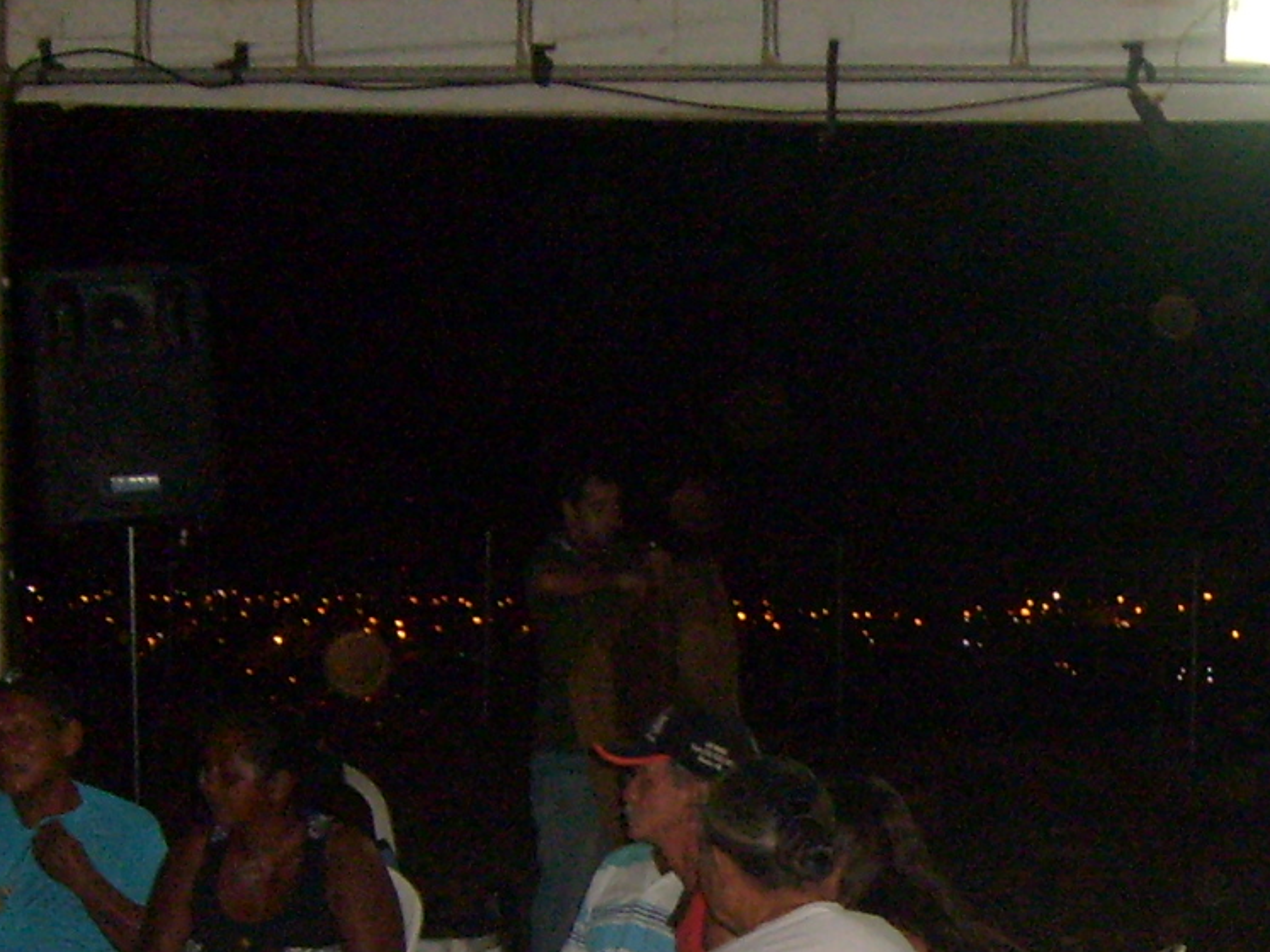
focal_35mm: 96
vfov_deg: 15.2
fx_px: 3522
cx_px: 1197
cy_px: 913
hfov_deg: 20.0
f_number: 2.8
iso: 160
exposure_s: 1/45
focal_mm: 5.8
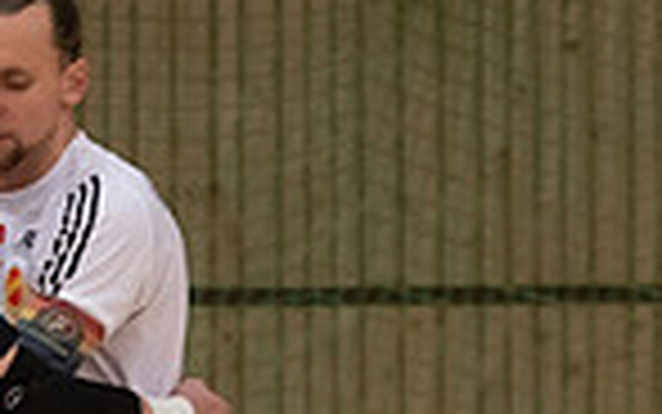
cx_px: -246
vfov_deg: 0.9
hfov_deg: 1.5
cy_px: 835
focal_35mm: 1410
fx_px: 25448
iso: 1000
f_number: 3.2
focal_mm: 185
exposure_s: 1/800
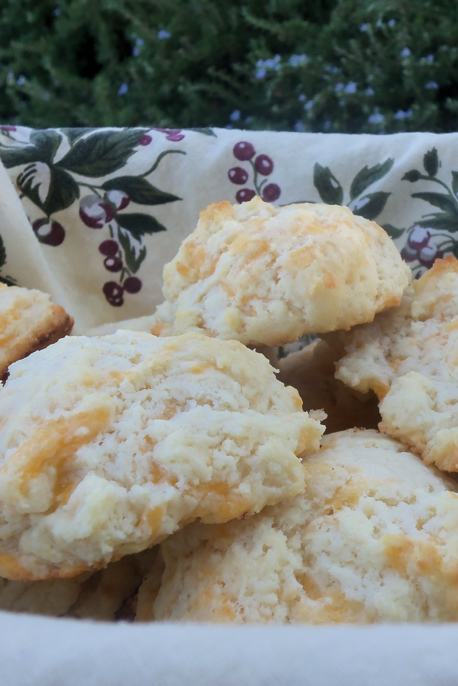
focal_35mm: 39
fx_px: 744
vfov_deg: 49.6
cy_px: 343
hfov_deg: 33.9
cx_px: 300
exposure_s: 1/100
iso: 64
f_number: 3.3
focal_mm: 5.1
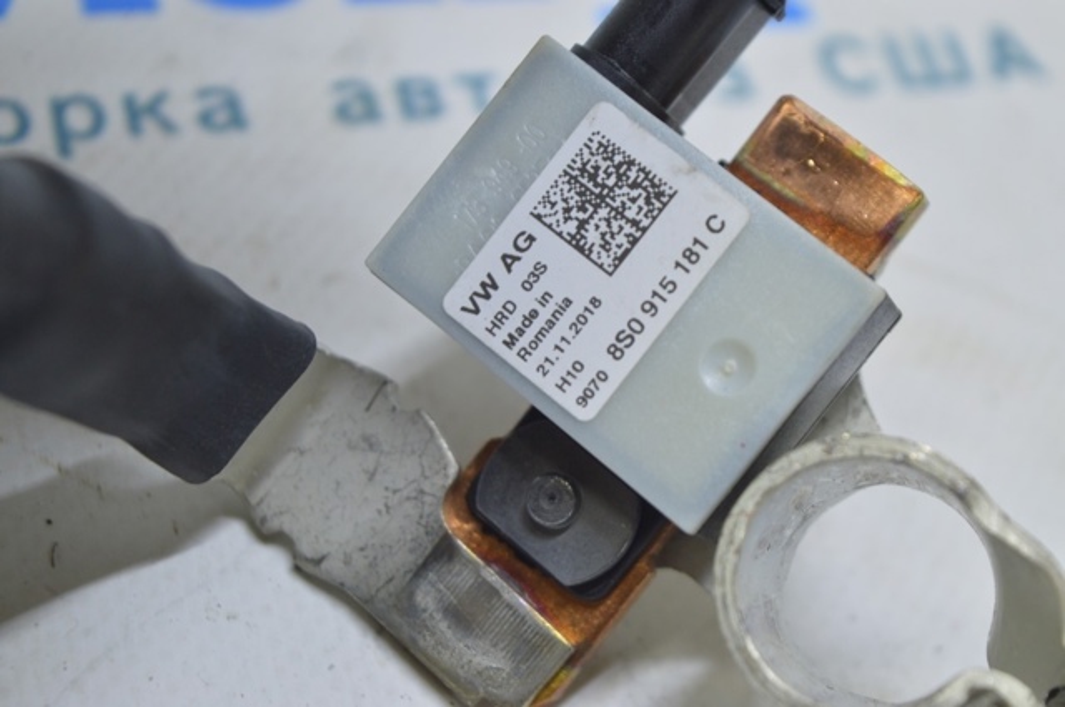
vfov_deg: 16.5
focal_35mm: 82
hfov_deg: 24.6
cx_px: 532
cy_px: 354
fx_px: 2438
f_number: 5.6
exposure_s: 1/20
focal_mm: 55
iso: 400
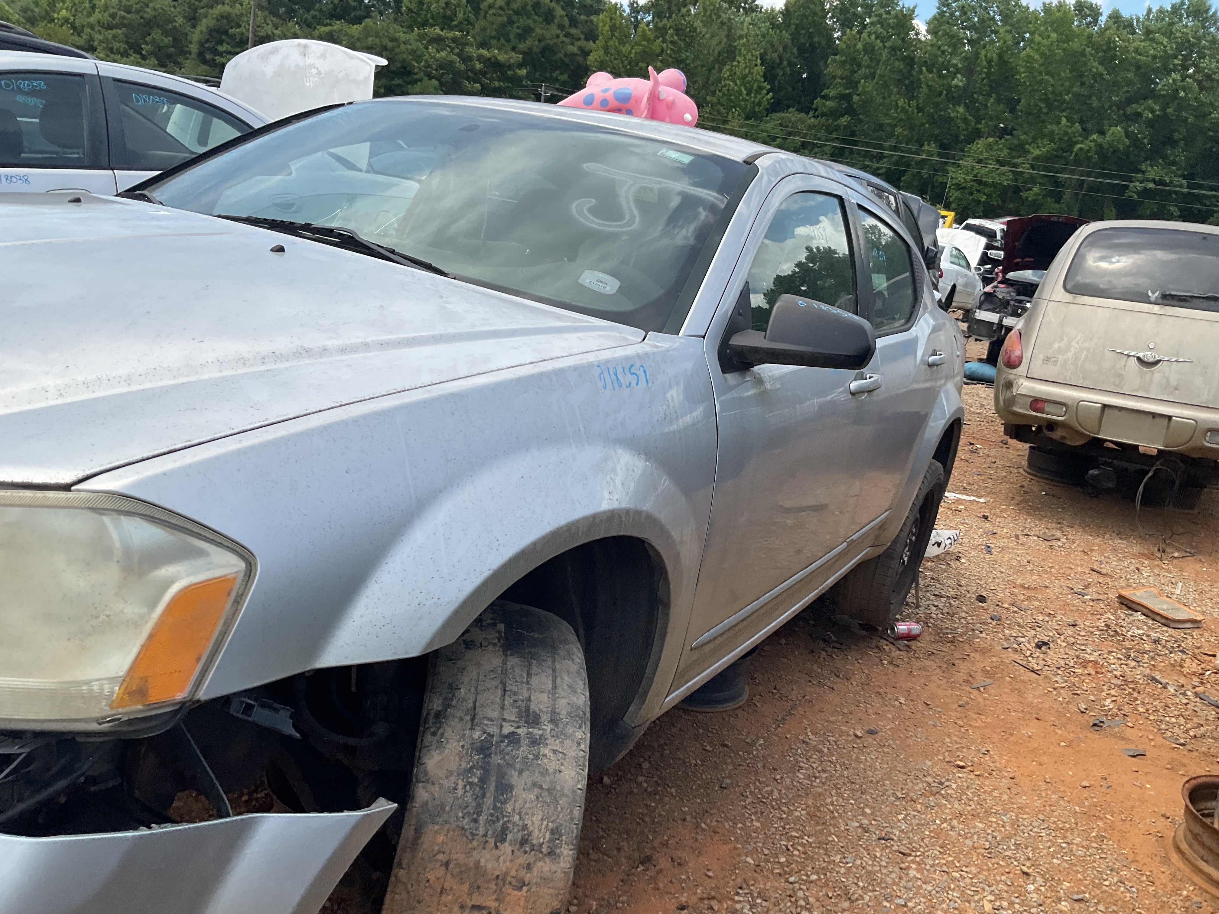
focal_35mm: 29
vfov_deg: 48.2
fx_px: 1021
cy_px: 457
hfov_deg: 61.7
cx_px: 610
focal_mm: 3
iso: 16
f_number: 1.8
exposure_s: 1/1250
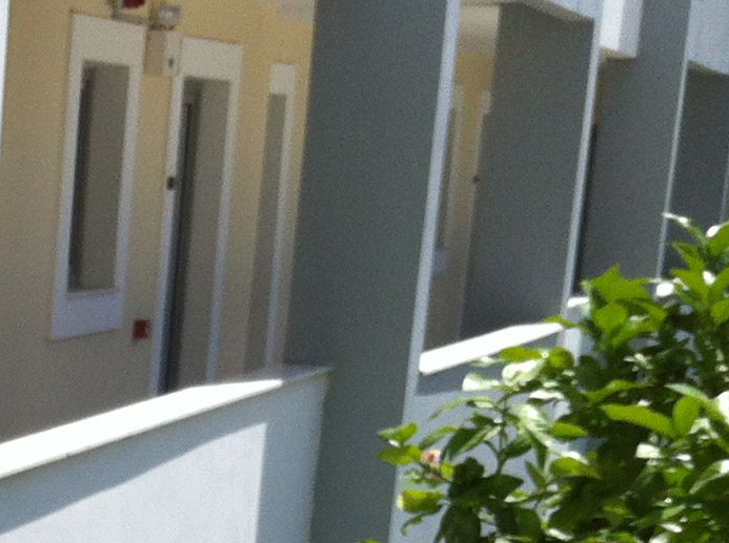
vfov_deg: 10.7
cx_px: -548
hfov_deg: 13.6
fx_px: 2754
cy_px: 931
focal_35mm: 131
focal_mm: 3.85
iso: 80
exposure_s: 1/1077
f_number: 2.8
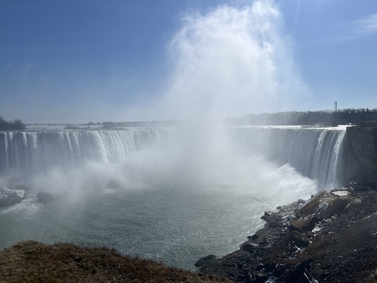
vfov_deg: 53.1
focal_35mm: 26
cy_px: 142
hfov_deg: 67.3
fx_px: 283
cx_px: 188
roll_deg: +1.1
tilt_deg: -3.4
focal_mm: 5.1
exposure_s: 1/17241
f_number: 1.6
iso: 50
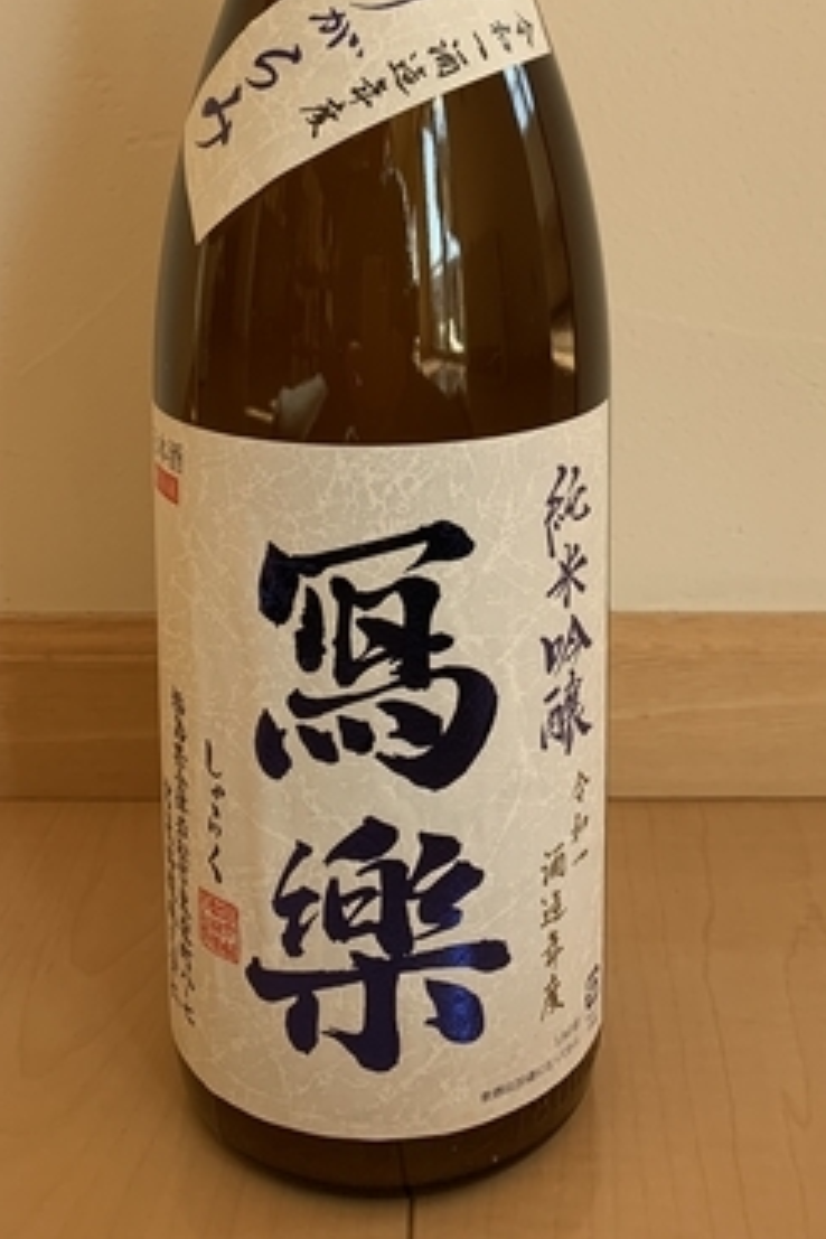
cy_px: 259
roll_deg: +0.4
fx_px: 1514
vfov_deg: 42.6
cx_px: 450
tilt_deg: -6.9
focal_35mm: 44
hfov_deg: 30.5
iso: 50
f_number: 1.8
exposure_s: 1/121
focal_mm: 4.25
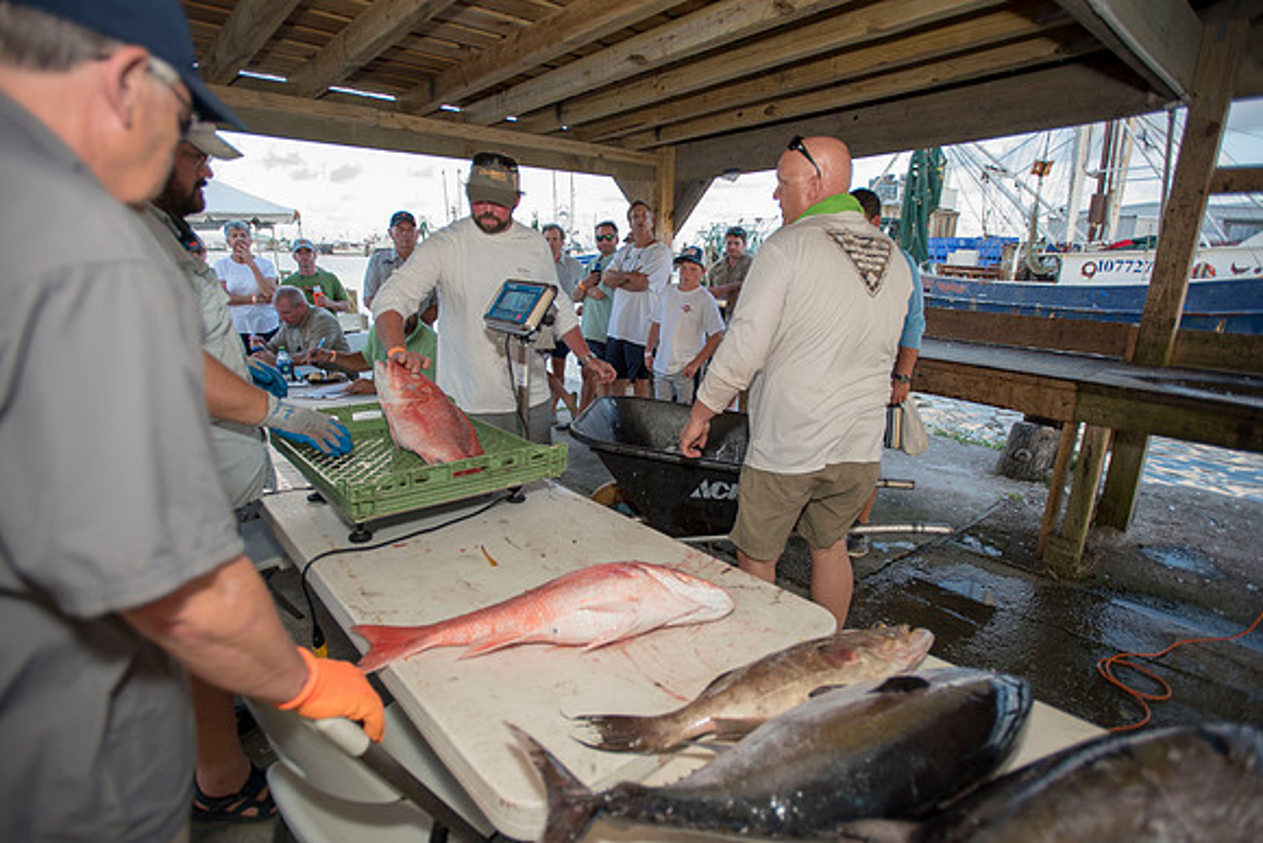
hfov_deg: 86.9
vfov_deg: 64.6
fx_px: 667
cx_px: 632
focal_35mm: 19
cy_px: 422
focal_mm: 19
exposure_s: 1/250
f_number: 2.8
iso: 250
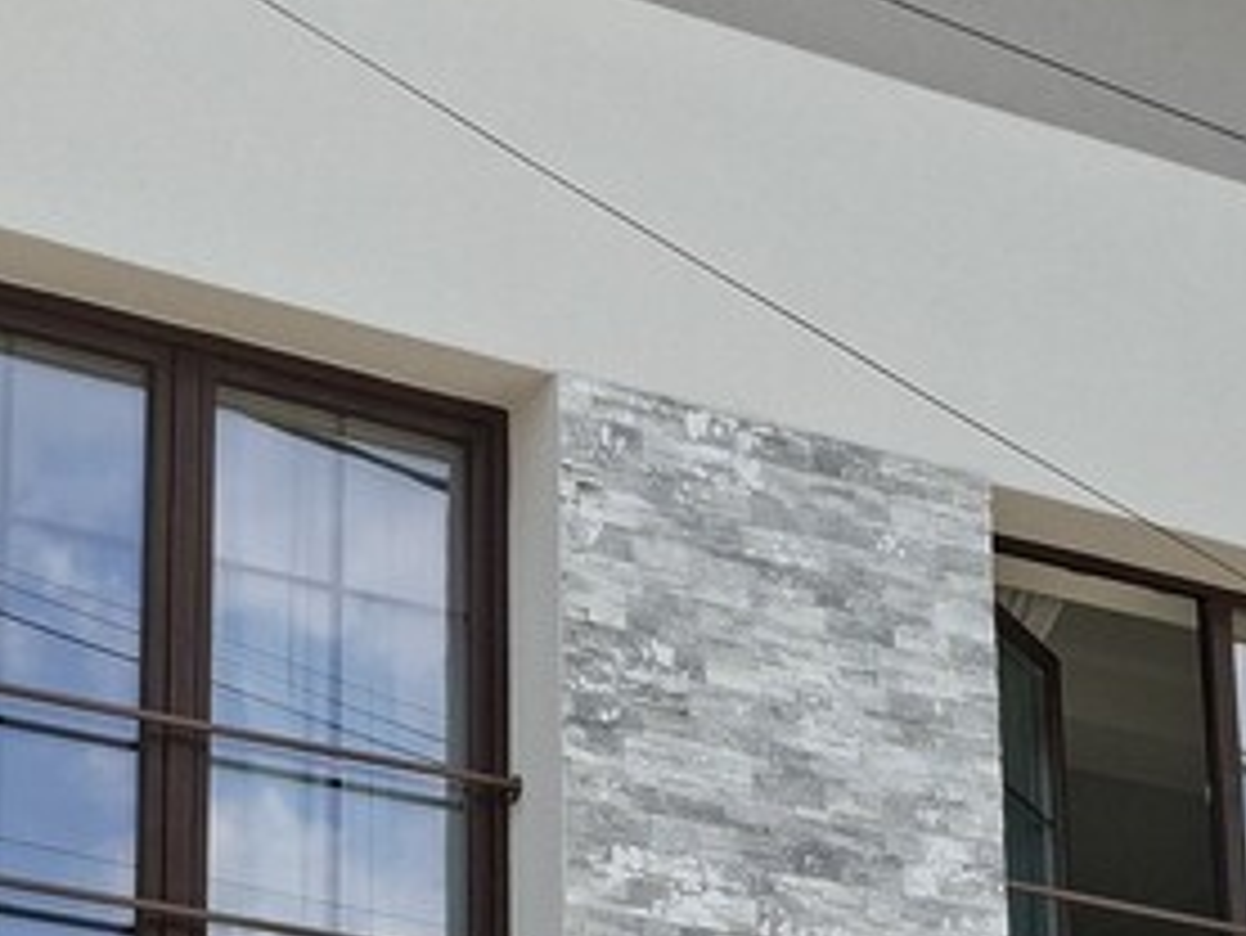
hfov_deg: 22.6
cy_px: 1256
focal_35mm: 85
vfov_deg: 16.3
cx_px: 211
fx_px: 3061
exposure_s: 1/917
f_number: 1.8
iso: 50
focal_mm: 5.54
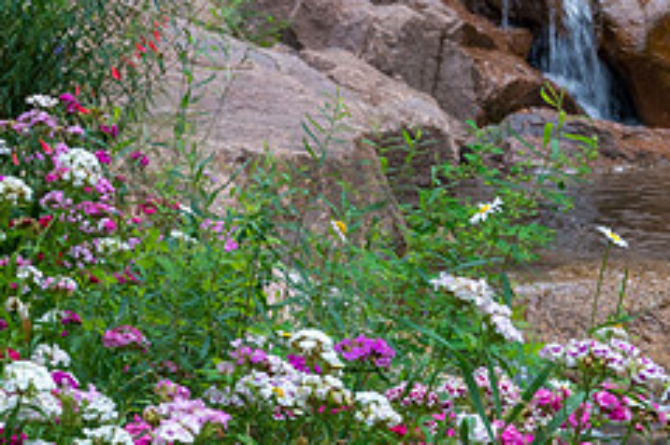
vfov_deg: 5.9
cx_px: 760
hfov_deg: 8.8
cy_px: 154
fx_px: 4296
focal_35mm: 231
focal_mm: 70
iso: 2000
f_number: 18
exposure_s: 1/50
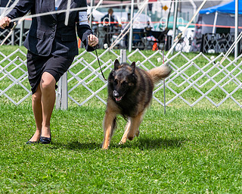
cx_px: 74
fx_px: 1576
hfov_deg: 8.8
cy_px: 48
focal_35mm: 220
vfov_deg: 7.0
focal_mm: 111
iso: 100
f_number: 5
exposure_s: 1/1000
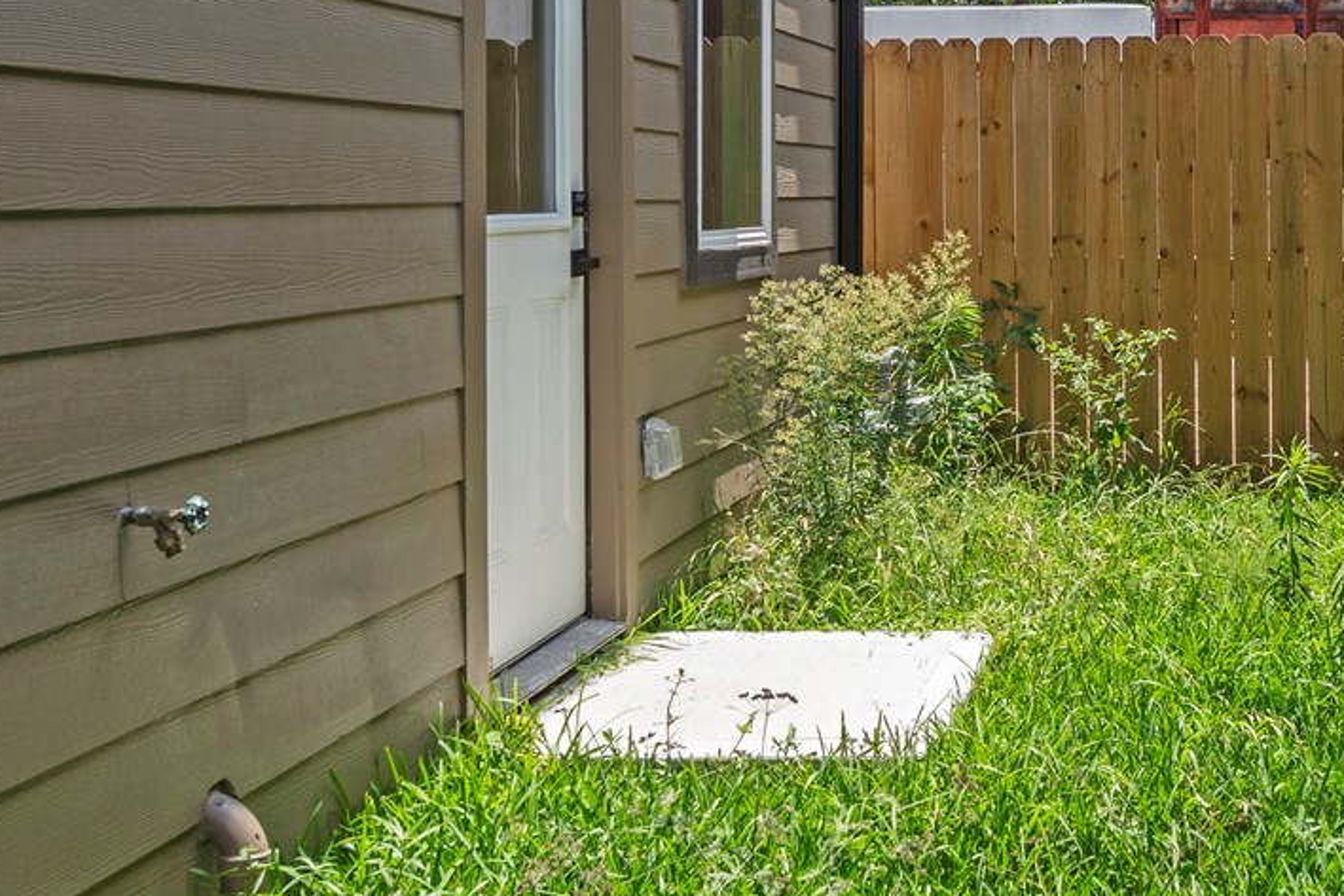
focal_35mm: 49
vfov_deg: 27.0
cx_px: 1226
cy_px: 180
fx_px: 1830
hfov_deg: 37.5
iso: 320
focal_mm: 16
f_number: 8
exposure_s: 1/320
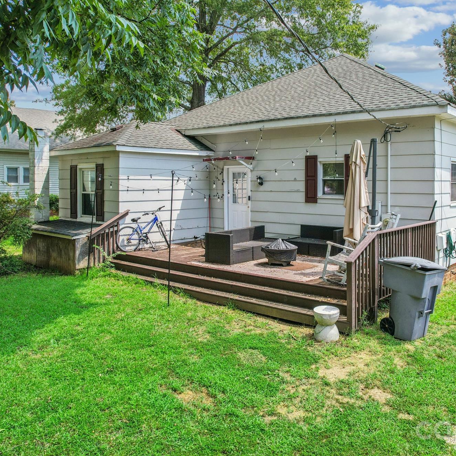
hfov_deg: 55.3
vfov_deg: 55.6
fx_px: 432
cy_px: 221
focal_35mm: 29
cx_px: 270
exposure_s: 1/100
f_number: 2.8
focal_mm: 8.4
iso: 100
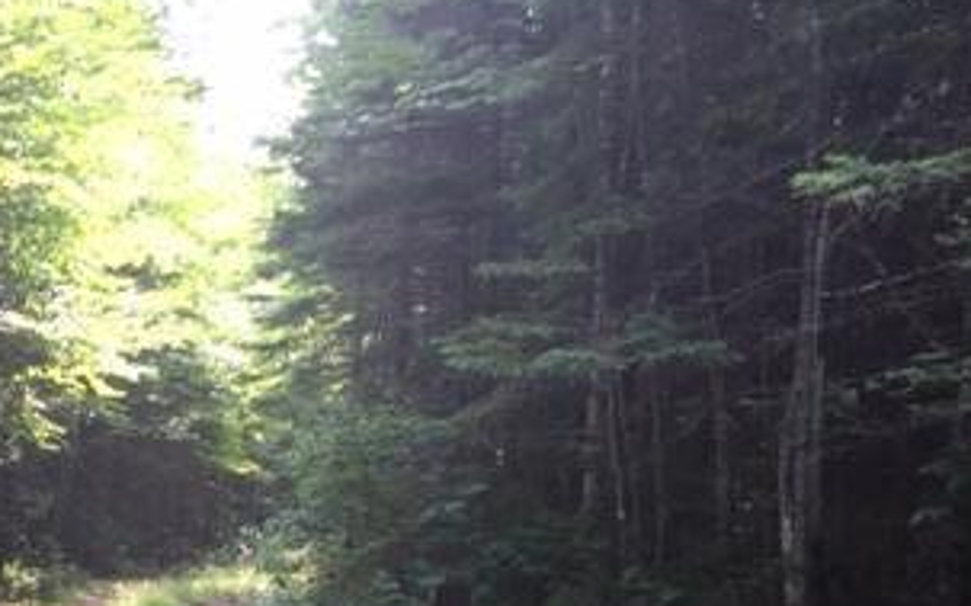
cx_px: 87
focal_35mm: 65
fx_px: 1719
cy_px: 699
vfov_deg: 19.0
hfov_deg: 30.1
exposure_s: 1/120
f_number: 2.2
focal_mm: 4.15
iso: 32
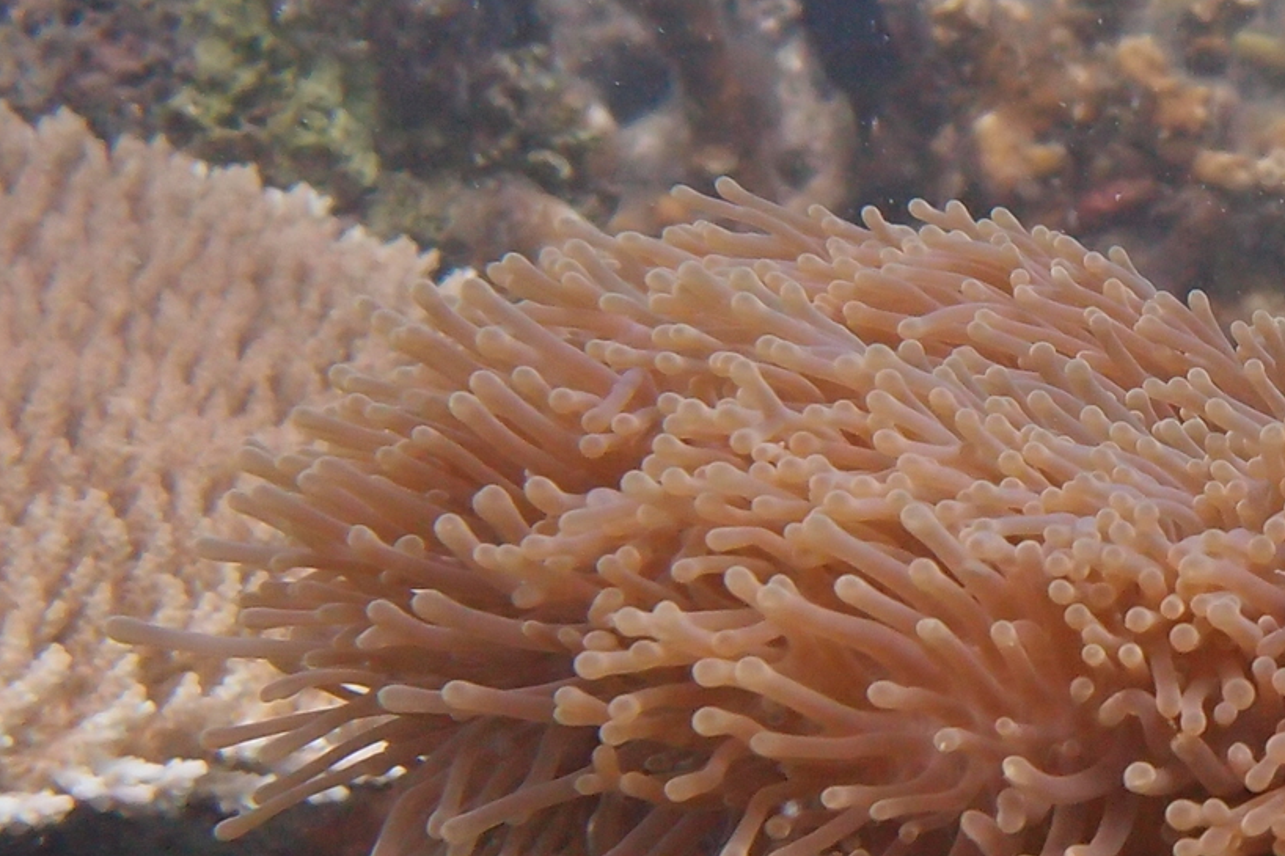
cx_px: 1642
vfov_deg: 15.3
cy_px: 568
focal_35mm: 89
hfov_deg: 20.9
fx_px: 3176
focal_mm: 6
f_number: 3.2
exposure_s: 1/500
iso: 200
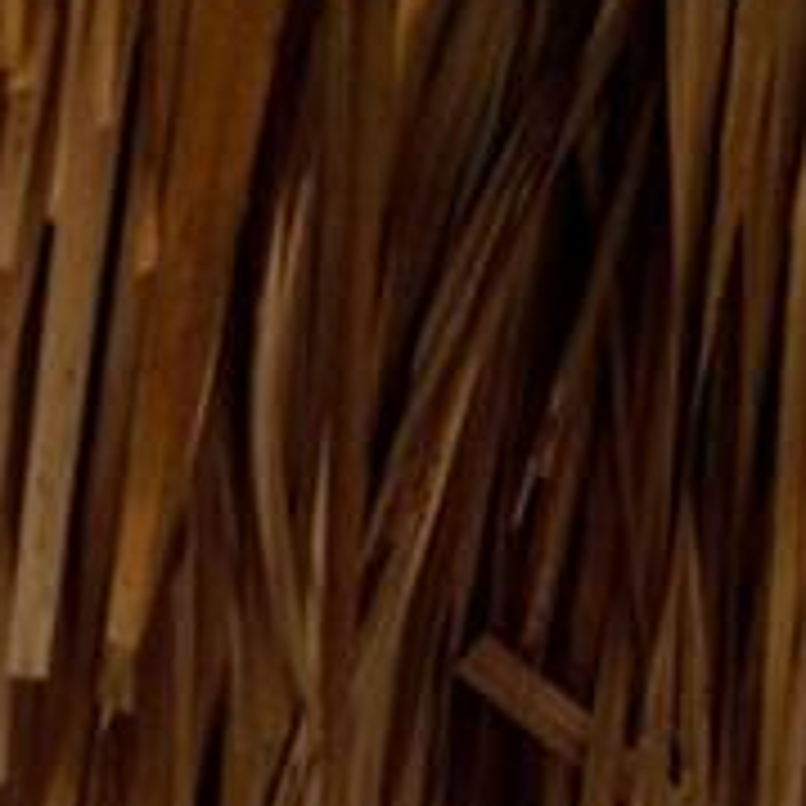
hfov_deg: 11.4
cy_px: 1977
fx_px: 3609
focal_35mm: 137
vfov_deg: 10.7
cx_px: -847
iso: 100
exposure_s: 1/125
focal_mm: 12
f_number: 9
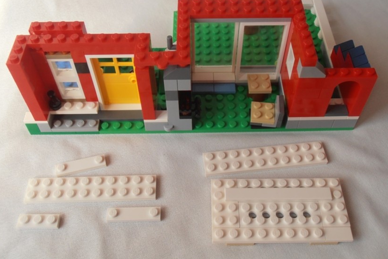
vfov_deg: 31.8
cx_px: 201
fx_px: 453
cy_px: 103
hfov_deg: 46.4
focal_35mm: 42
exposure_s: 1/125
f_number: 3.9
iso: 80
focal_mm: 6.61
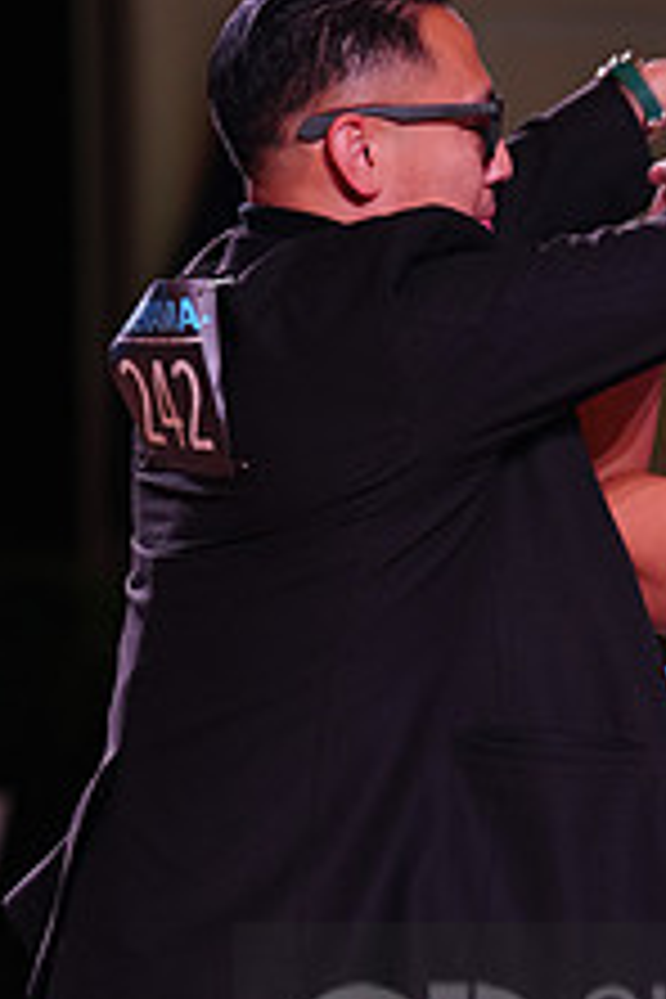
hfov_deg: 4.8
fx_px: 7908
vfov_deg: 7.2
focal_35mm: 285
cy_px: 1076
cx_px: 857
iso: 640
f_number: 2.8
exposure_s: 1/250
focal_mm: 109
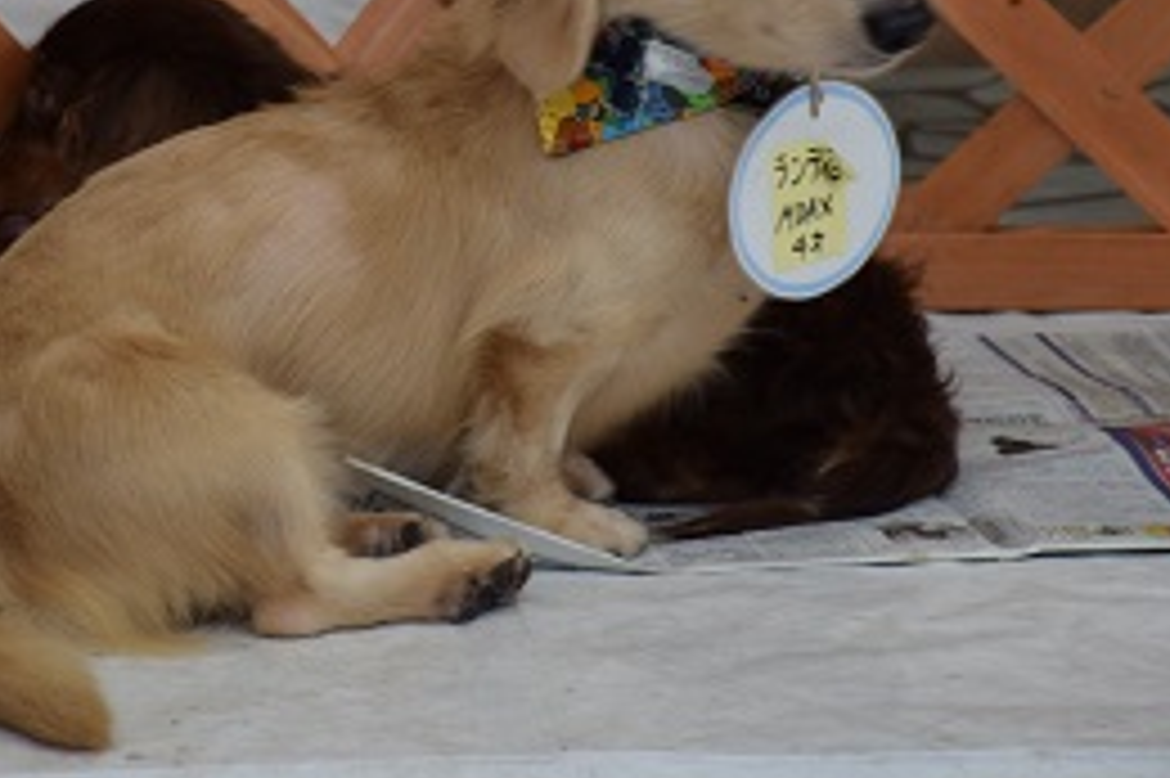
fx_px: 8704
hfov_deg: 7.7
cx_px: 387
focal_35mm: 268
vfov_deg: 5.1
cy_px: 227
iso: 800
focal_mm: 116
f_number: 6.3
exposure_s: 1/60
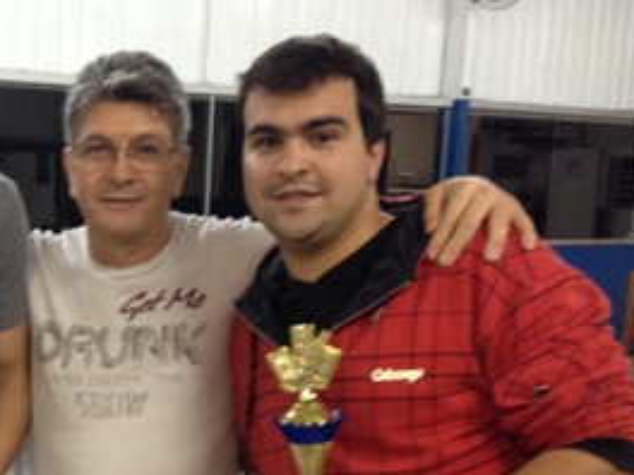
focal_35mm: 85
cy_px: 441
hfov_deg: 22.3
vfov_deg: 17.1
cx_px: 34
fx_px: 1557
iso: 160
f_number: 2.4
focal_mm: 4.28
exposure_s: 1/20
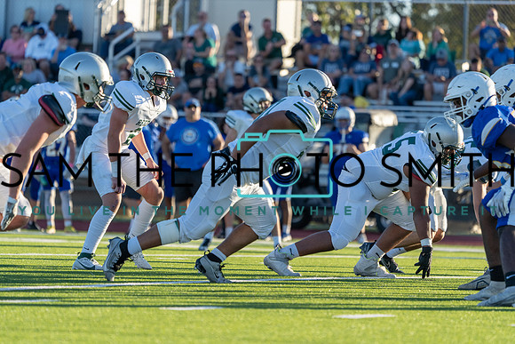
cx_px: 258
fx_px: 4292
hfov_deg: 6.9
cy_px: 172
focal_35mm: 300
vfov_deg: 4.6
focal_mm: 300
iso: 500
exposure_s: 1/1250
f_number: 5.6
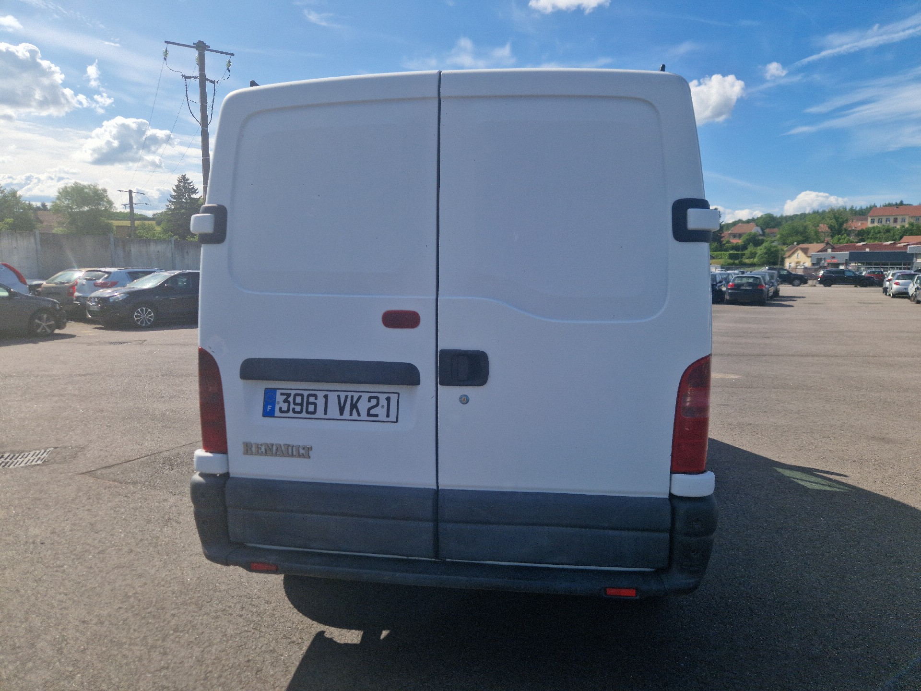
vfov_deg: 58.9
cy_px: 346
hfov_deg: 73.9
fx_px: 612
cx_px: 460
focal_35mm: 23
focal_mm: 5.4
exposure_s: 1/2000
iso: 50
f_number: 1.8
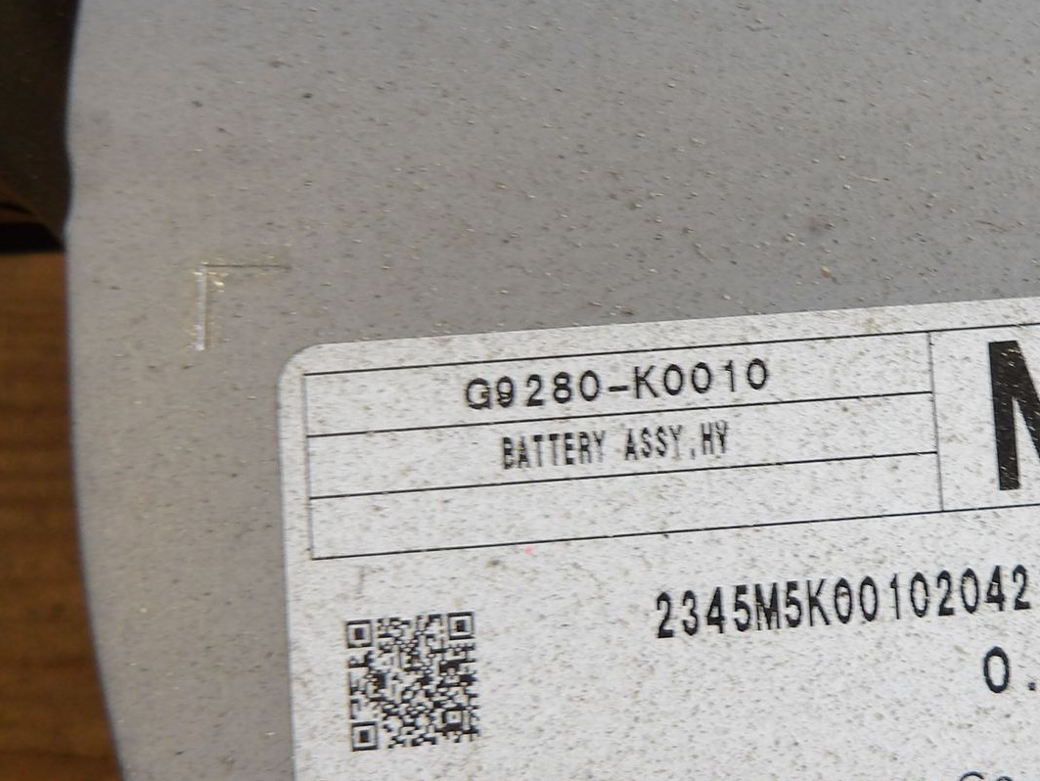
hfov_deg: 35.5
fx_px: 1563
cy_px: 386
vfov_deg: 28.0
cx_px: 852
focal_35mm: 52
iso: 165
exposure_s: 1/60
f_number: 3
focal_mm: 4.9
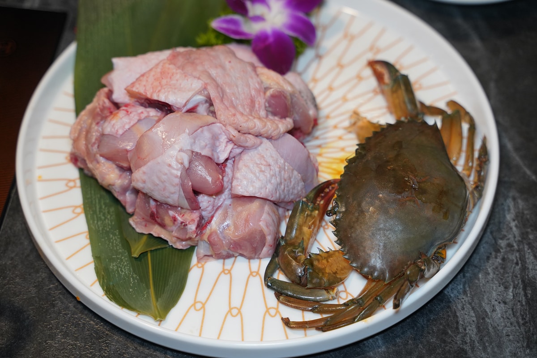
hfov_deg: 27.0
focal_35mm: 75
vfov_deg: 18.2
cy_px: 179
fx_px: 1119
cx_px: 268
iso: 1600
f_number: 4
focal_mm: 75
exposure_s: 1/160
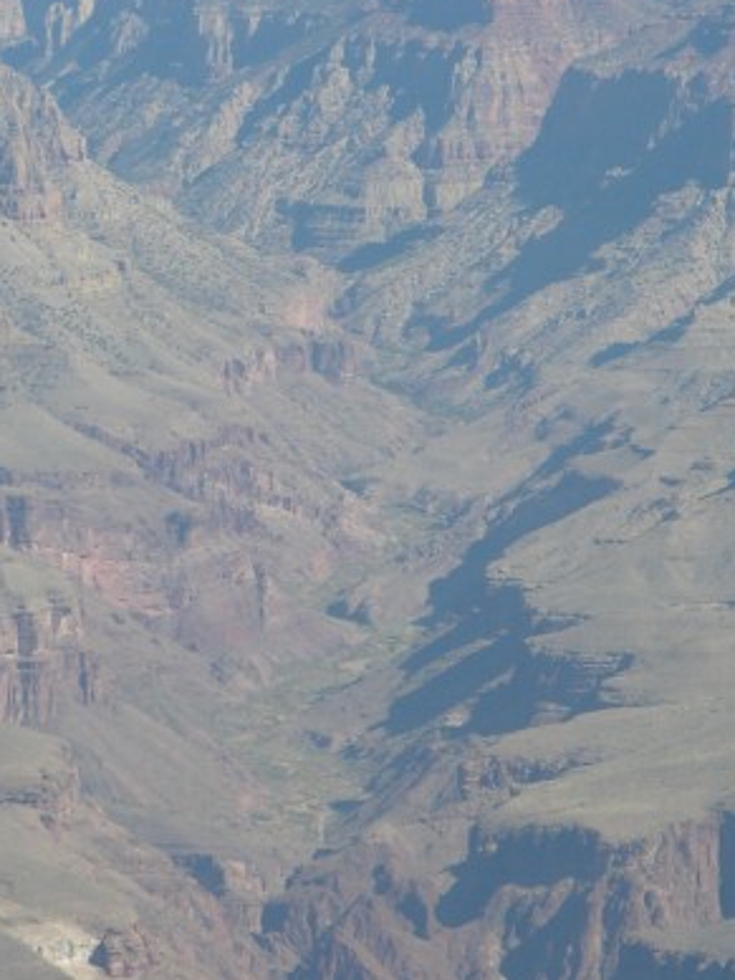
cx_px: 260
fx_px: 10645
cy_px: 285
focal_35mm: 376
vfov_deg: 5.3
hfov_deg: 4.0
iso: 50
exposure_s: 1/263
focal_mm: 48.5
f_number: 5.7
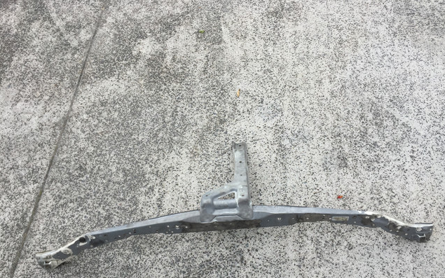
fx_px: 376
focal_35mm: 31
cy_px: 162
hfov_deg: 61.2
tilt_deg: -61.3
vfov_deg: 40.5
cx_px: 224
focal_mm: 4.15
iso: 32
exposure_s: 1/1276
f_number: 2.2
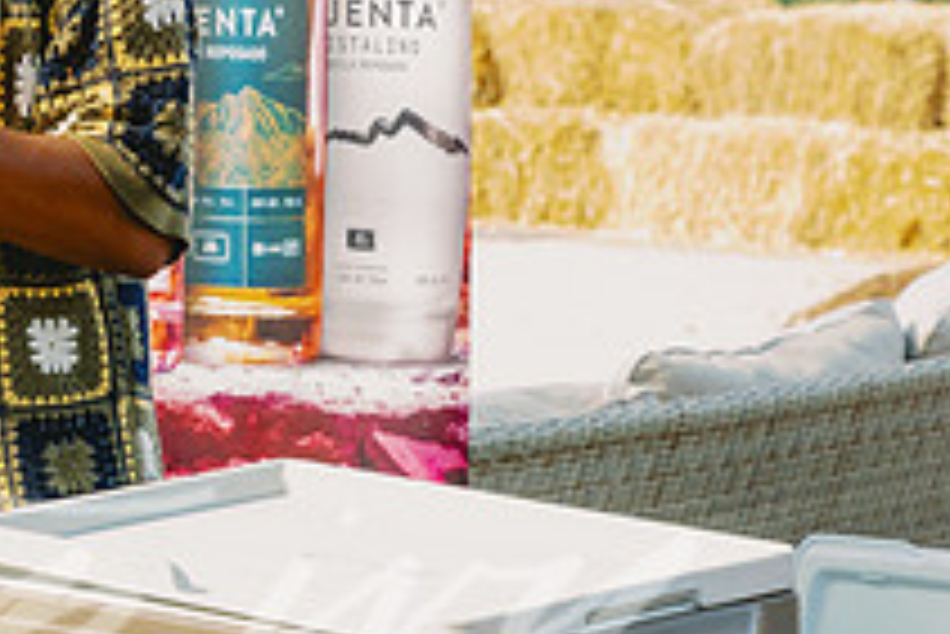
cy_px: 92
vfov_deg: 7.2
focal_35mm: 192
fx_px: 5070
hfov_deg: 10.4
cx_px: -324
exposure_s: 1/200
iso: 1000
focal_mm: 70
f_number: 7.1
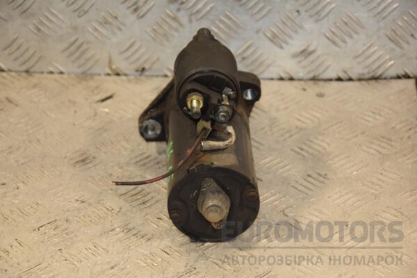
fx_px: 1216
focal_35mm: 105
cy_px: 139
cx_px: 208
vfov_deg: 13.0
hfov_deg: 19.5
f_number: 5.3
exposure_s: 1/160
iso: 800
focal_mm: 70
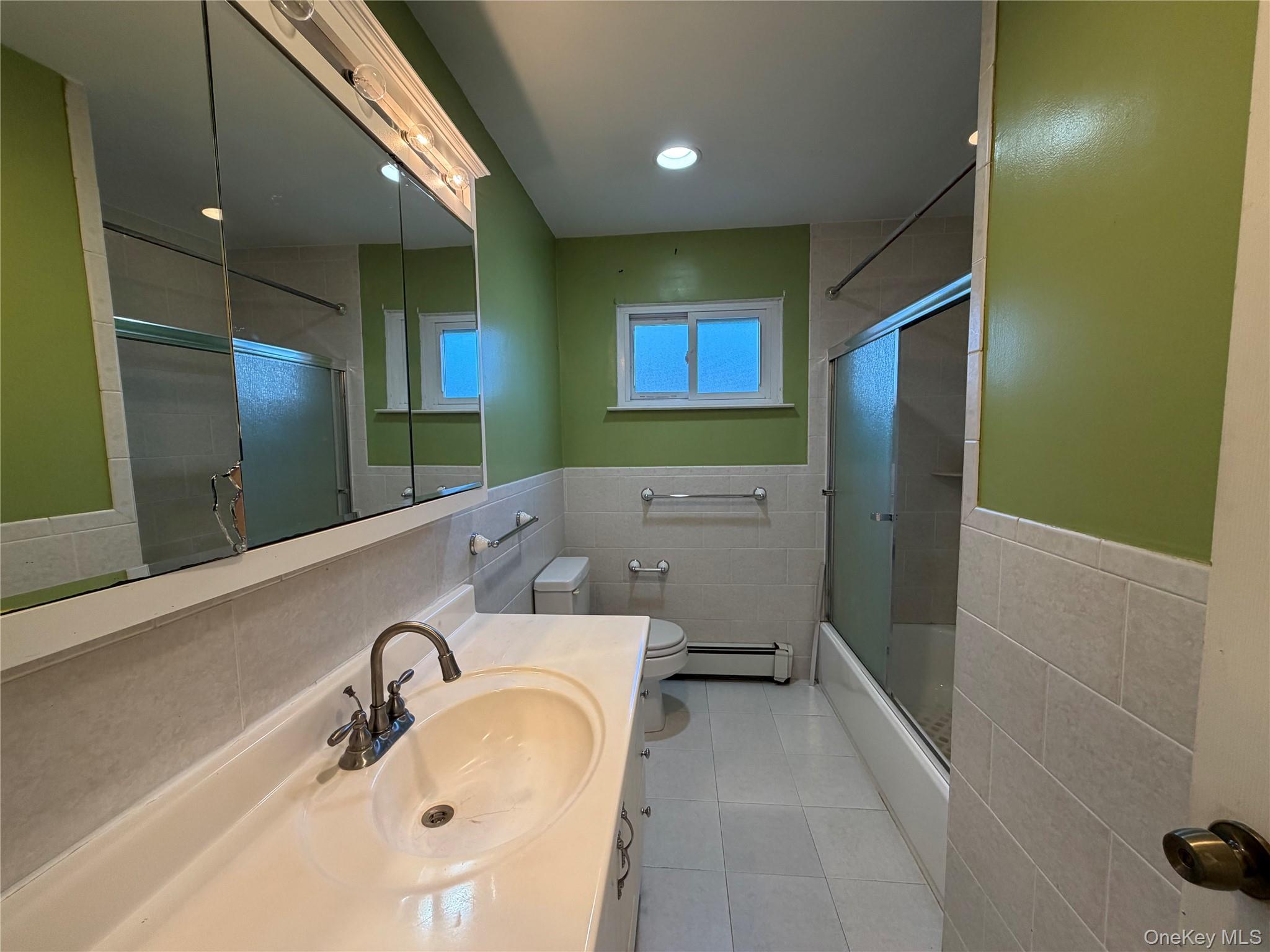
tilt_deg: -4.9
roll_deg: +0.9
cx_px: 635
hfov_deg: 102.1
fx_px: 514
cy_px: 476
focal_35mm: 14
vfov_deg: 85.7
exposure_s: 1/120
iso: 160
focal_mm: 2.22
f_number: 2.2
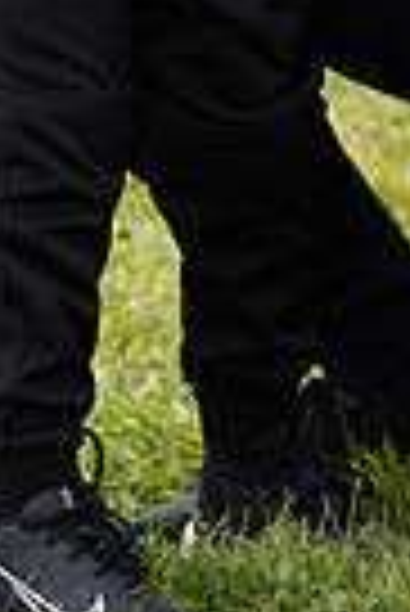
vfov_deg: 4.3
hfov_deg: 2.9
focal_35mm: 469
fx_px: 7991
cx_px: 498
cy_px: -477
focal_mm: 110
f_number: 5.6
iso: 100
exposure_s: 1/250
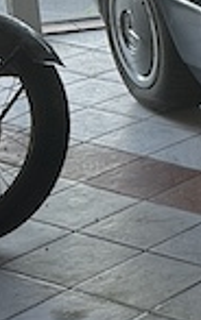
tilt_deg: -18.6
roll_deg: -3.9
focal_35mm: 138
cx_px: 747
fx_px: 1208
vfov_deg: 15.1
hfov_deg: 7.4
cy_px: 109
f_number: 1.78
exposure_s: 1/121
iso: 125
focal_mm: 6.86
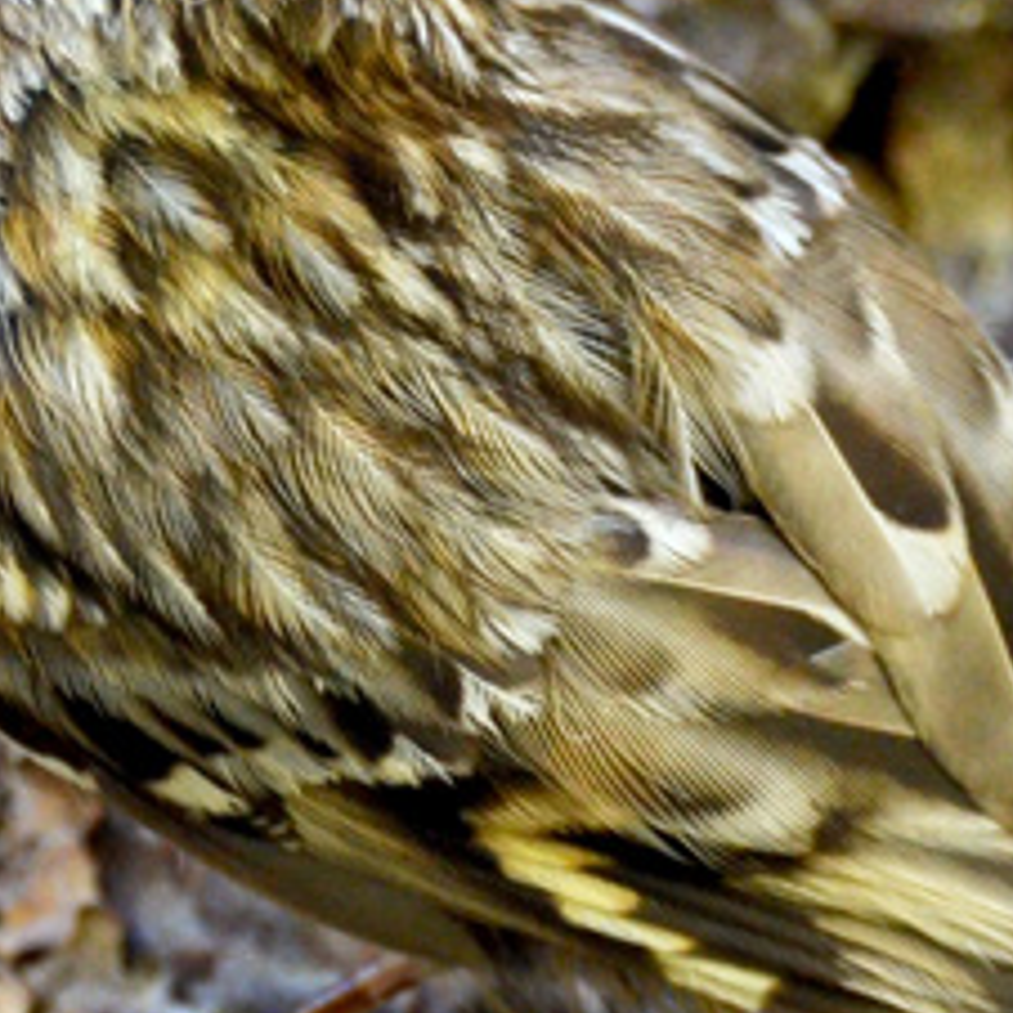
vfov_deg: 0.5
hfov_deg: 0.5
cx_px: 336
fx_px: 117170
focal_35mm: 3539
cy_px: 379
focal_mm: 600
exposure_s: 1/125
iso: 800
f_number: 6.3
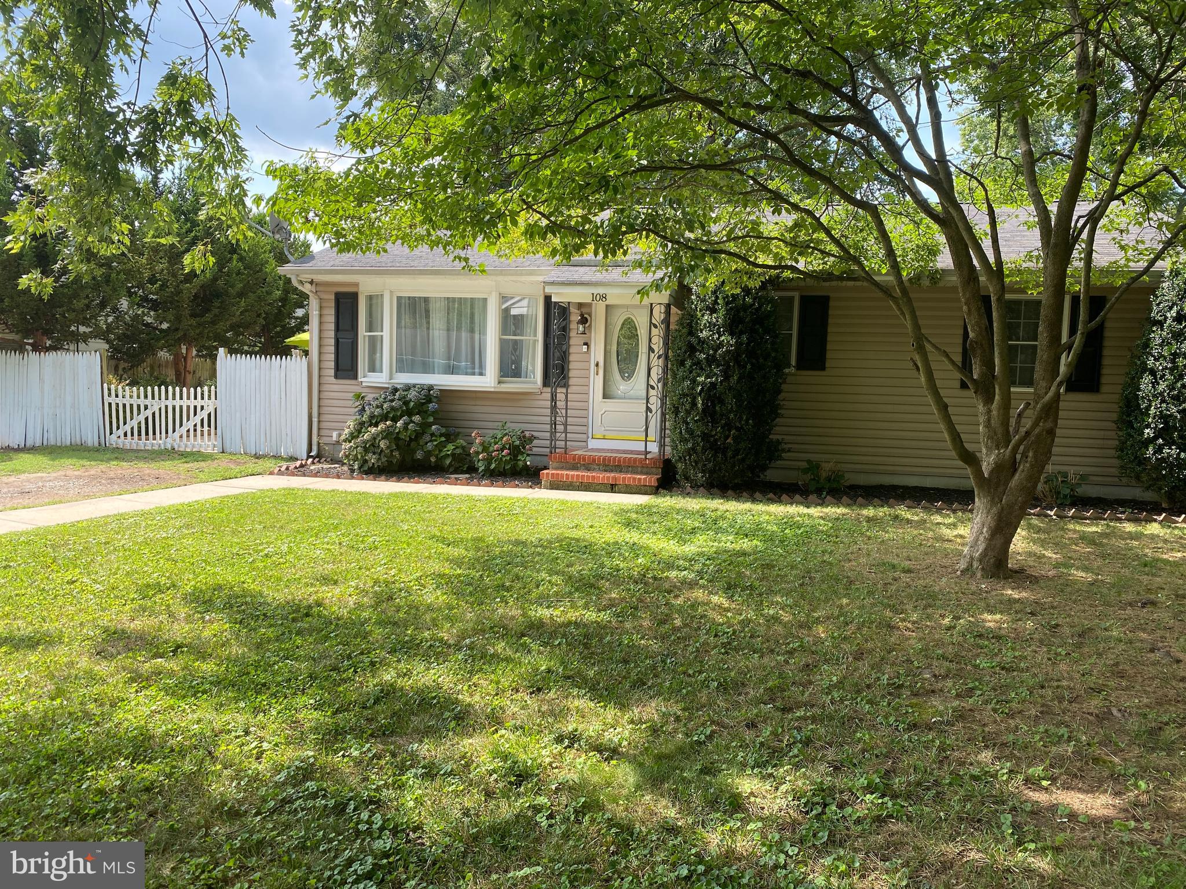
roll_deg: -1.1
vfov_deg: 53.1
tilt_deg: -5.0
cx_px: 593
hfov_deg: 67.3
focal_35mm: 26
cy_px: 444
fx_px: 891
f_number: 1.8
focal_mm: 4.25
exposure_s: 1/517
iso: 32
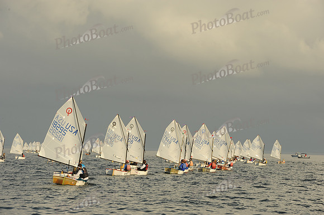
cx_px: 162
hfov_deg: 13.7
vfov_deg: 9.1
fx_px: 1349
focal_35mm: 150
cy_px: 108
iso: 250
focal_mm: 150
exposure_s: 1/640
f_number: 11
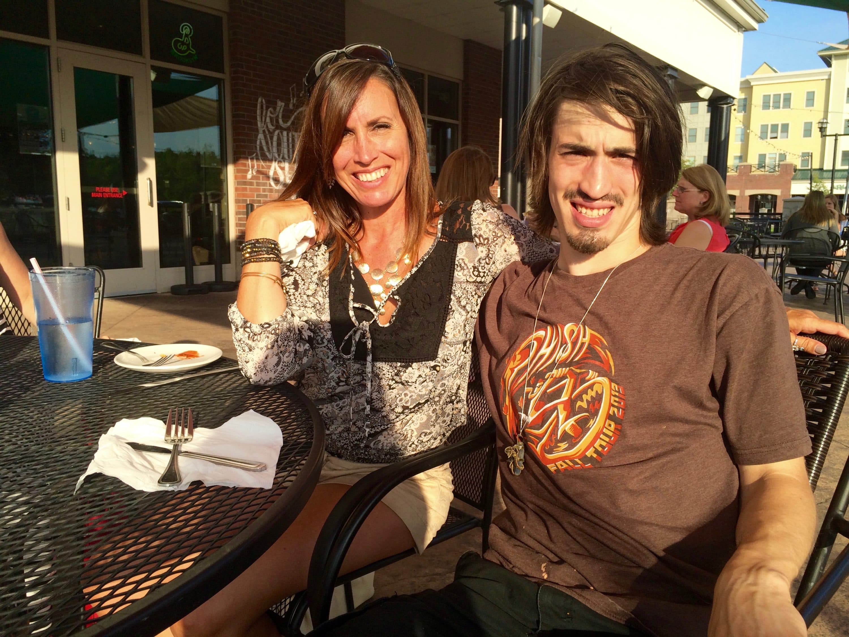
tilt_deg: -8.5
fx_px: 711
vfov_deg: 48.2
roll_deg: +0.7
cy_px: 318
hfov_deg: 61.7
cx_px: 424
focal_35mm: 29
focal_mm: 4.15
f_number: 2.2
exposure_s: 1/1053
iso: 32
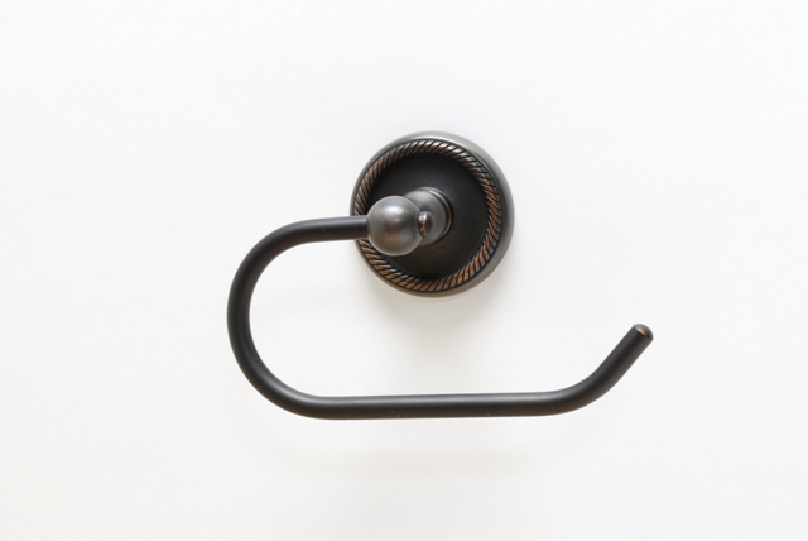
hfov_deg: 24.6
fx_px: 1853
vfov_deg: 16.6
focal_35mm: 82
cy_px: 270
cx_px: 404
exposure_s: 3
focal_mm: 55
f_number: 18
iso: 100
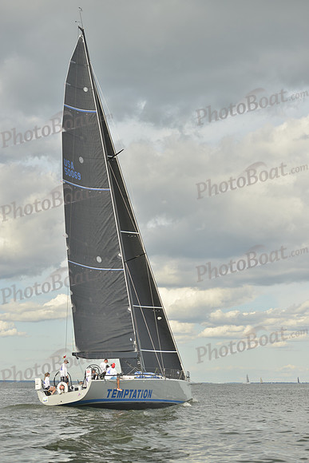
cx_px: 154
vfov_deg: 28.8
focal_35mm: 70
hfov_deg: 19.5
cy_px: 232
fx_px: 901
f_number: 5
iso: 200
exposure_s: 1/1250
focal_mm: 70
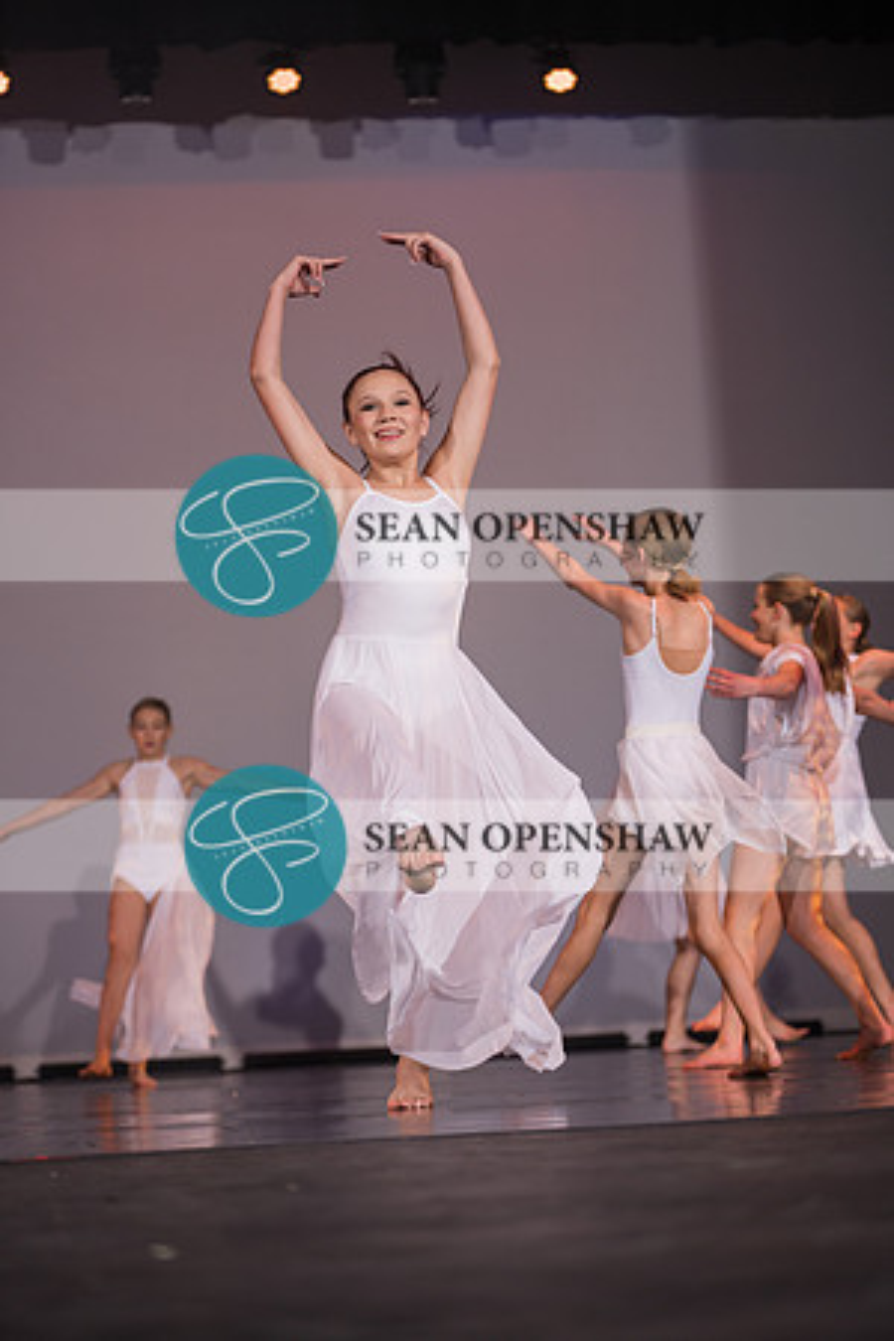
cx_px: 447
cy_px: 670
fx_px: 2607
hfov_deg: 19.5
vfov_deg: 28.8
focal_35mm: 70
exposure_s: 1/500
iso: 400
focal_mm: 70
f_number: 2.8
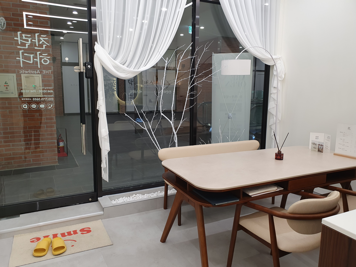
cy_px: 134
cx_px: 178
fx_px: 267
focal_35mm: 26
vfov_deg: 53.1
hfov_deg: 67.3
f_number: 2.4
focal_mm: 4.32
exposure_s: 1/120
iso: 100
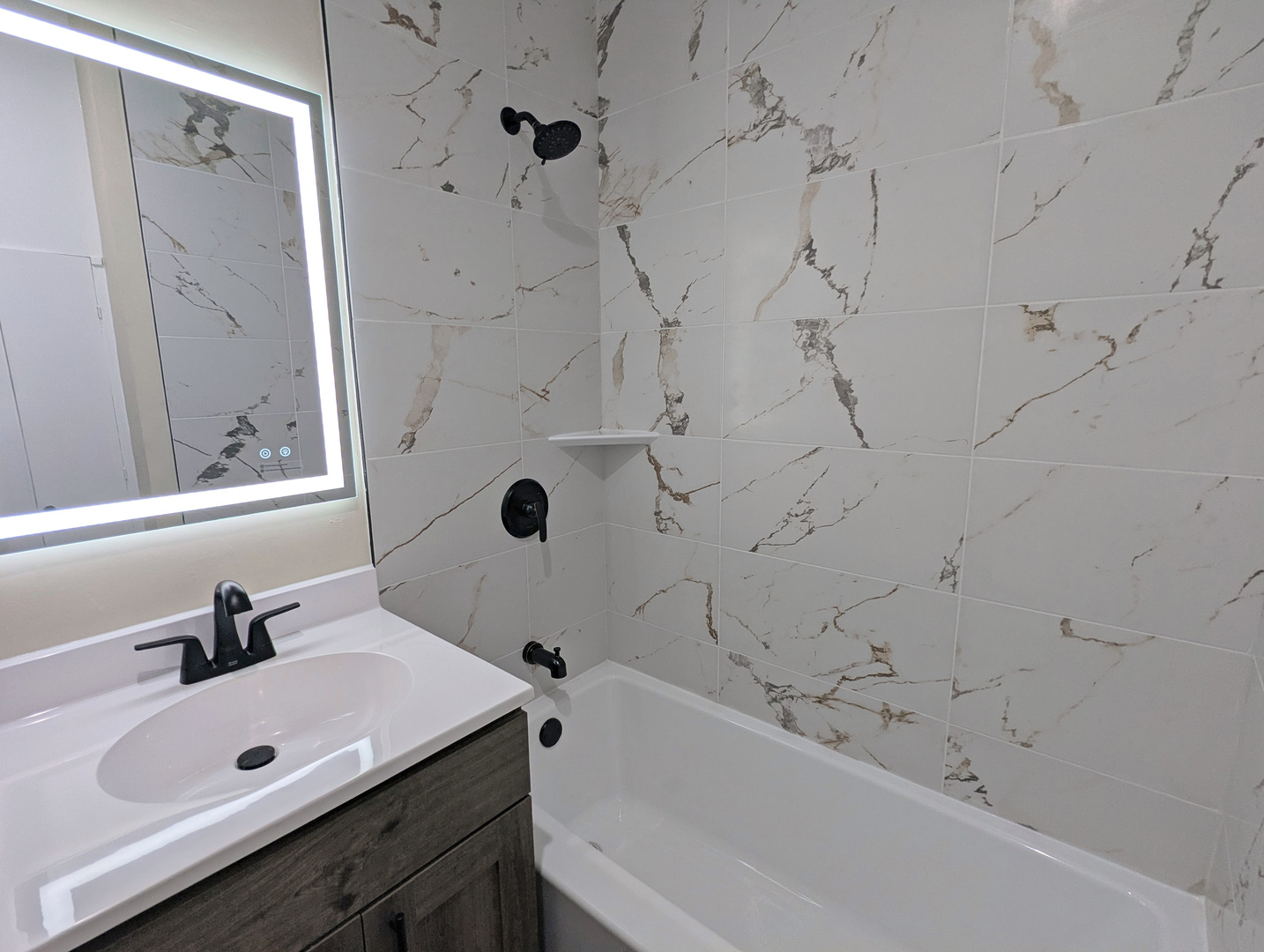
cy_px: 476
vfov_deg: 78.3
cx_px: 632
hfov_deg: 94.4
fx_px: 585
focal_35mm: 16
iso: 54
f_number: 2.2
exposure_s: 1/60
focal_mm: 2.35
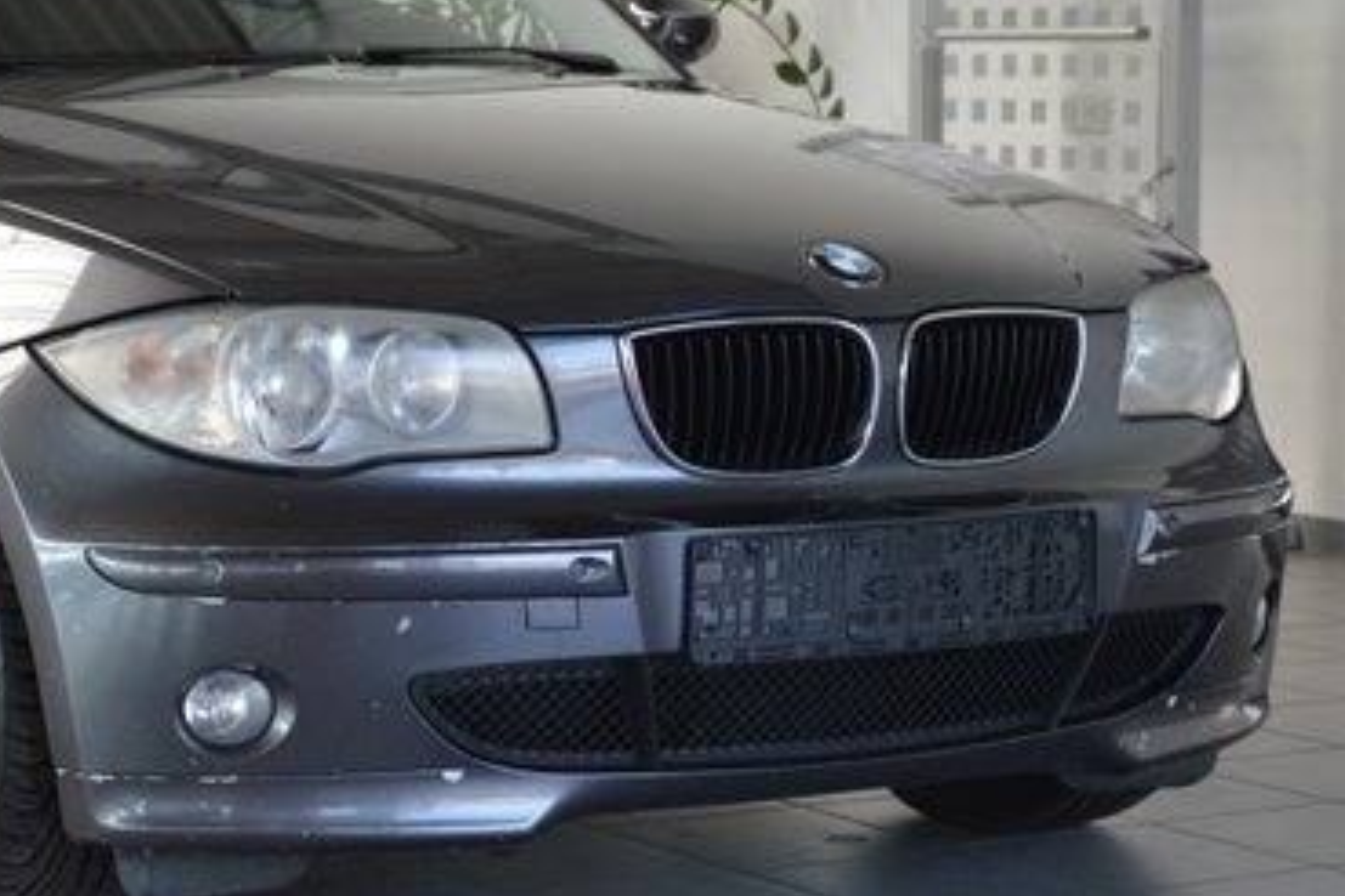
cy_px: 452
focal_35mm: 104
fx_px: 3885
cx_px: 241
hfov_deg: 19.4
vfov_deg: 13.2
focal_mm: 40
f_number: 5.6
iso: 400
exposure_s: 1/125
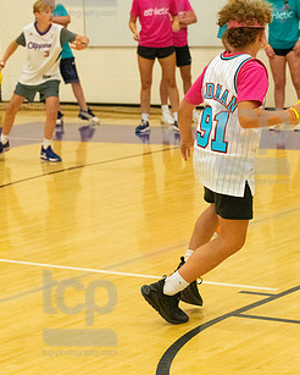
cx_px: 254
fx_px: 1375
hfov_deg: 12.4
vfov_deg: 15.5
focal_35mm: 124
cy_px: 142
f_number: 4.5
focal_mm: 70
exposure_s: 1/800
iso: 6400
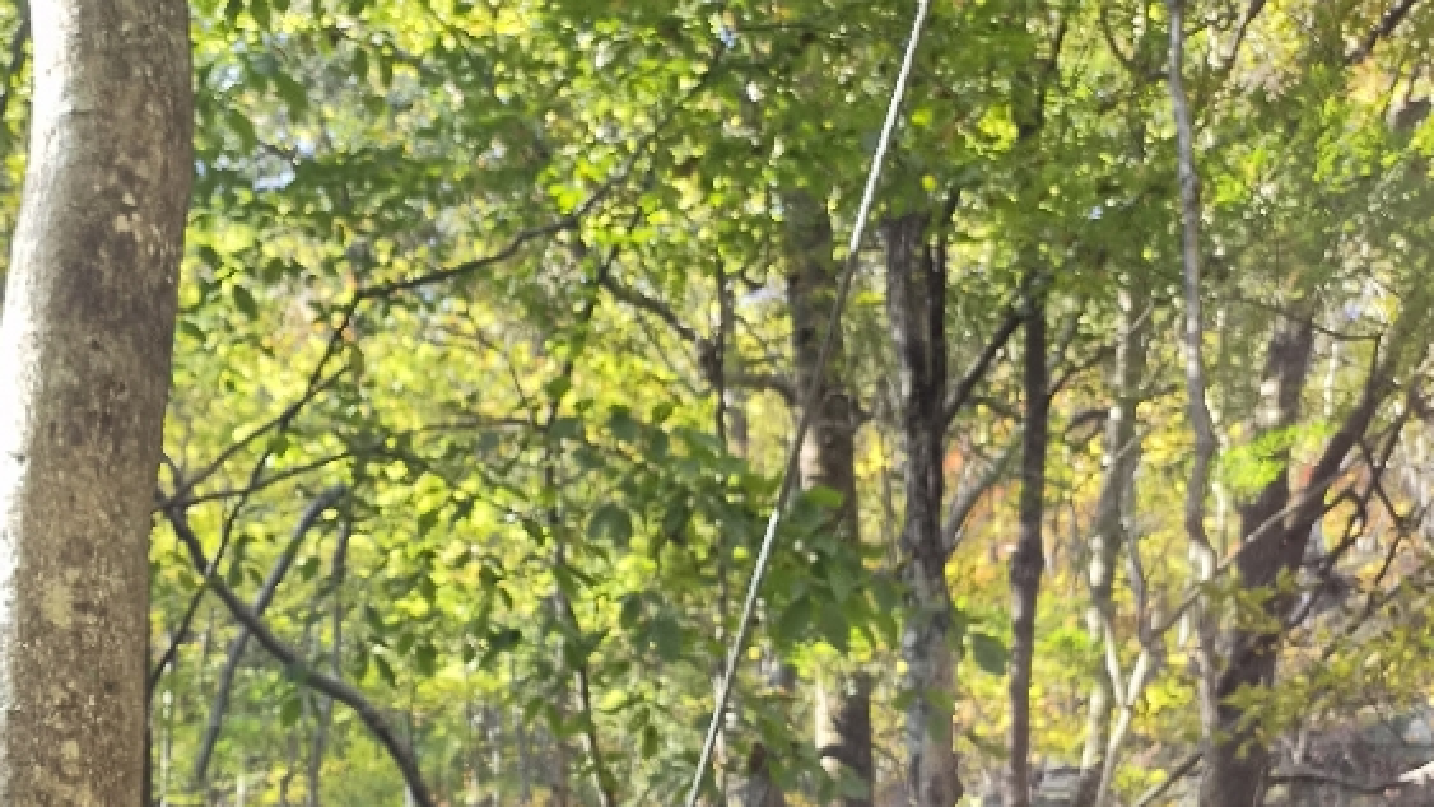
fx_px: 2168
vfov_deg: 16.7
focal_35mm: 57
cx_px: 346
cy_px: 1535
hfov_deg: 35.7
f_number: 1.8
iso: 125
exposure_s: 1/180
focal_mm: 5.4
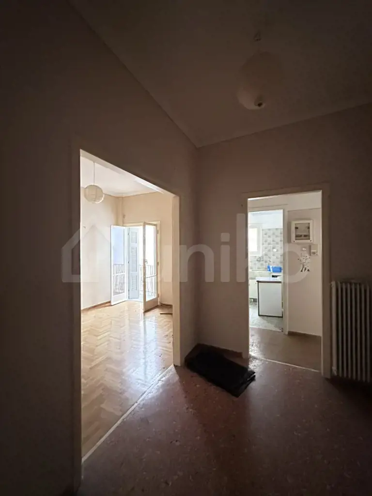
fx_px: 201
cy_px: 248
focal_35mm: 14
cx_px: 186
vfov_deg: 102.1
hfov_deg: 85.7
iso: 2500
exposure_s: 1/30
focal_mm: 2.22
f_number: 2.2
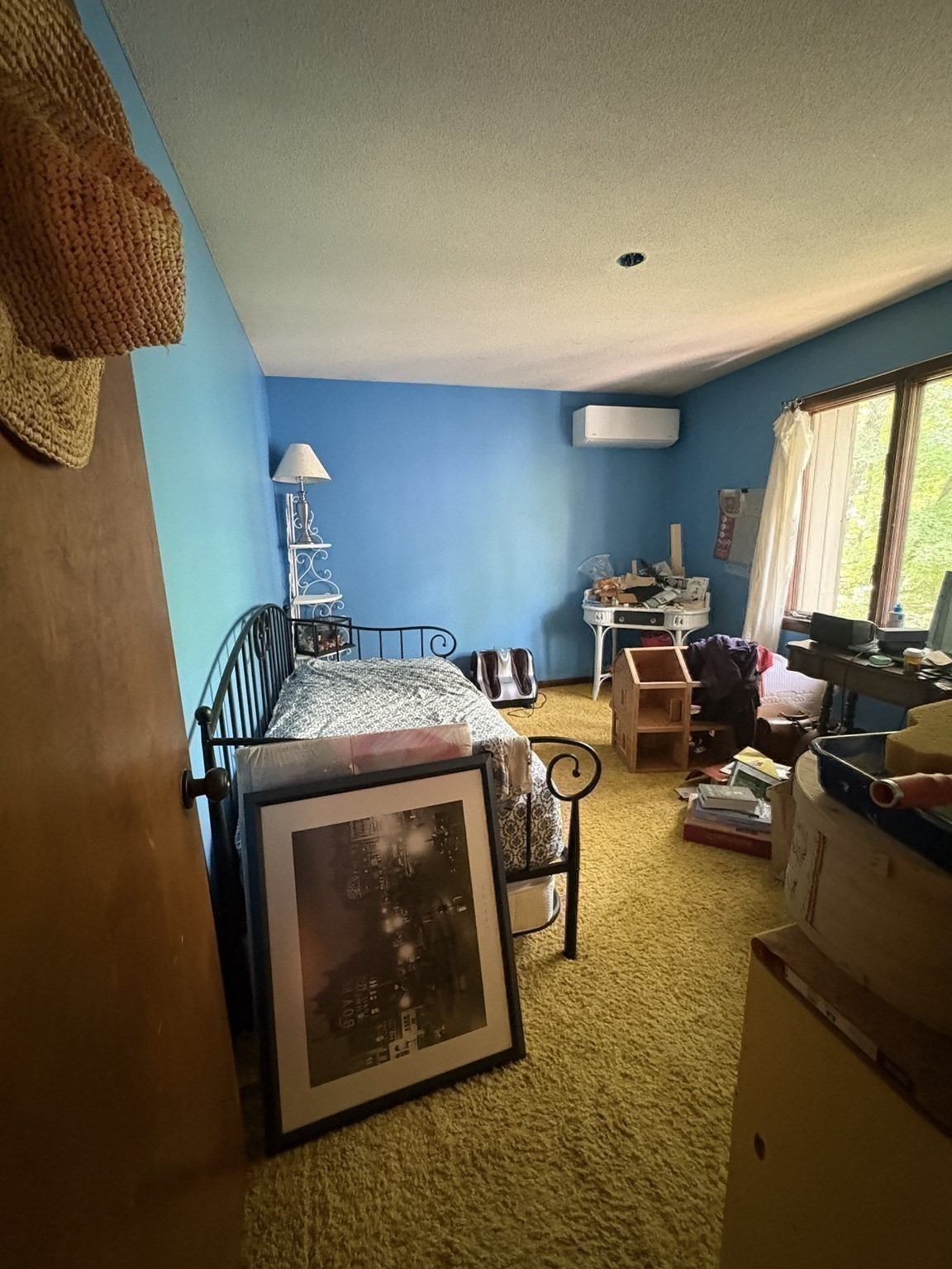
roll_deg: +1.6
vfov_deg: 102.1
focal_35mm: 14
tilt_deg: -10.5
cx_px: 476
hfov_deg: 85.7
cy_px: 634
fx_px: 513
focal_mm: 2.22
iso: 1000
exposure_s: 1/34
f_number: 2.2
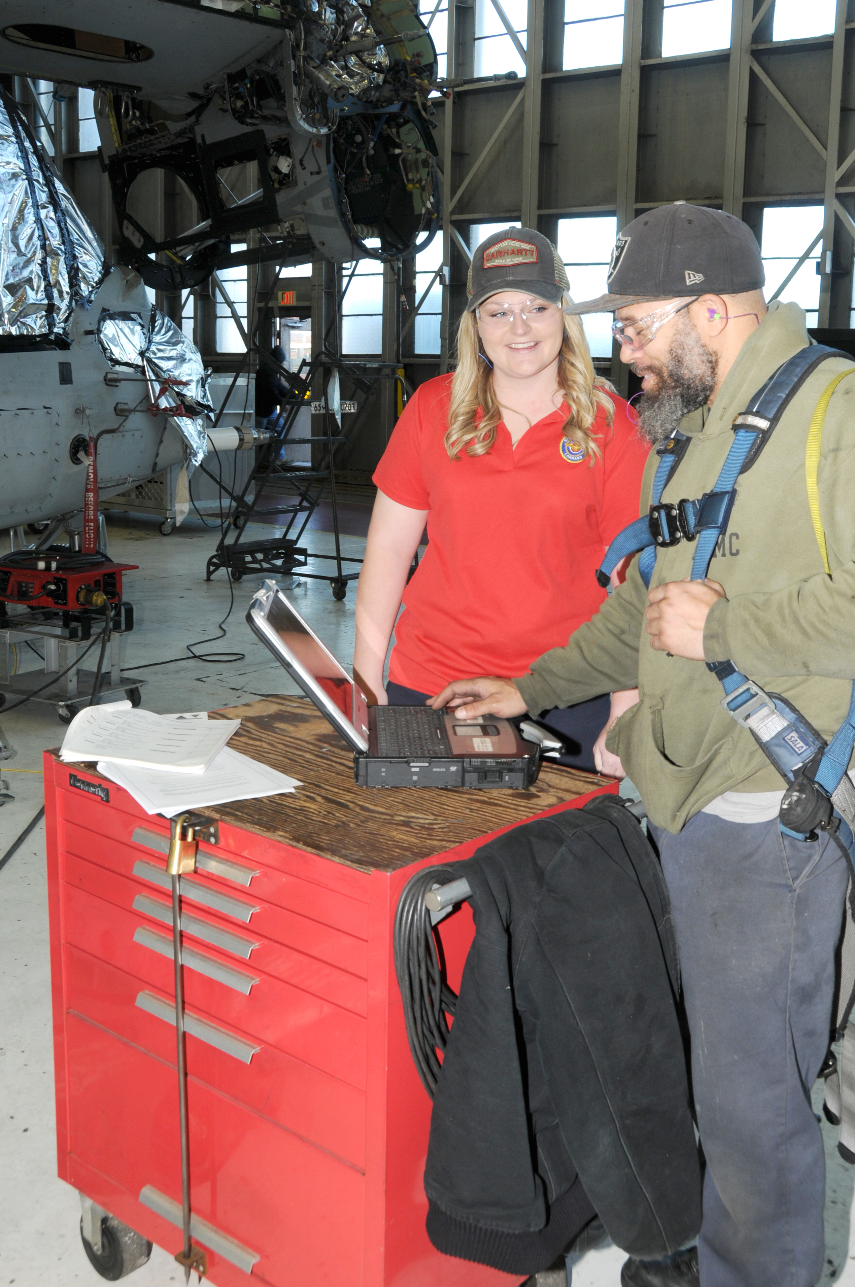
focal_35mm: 37
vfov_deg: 51.9
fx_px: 1321
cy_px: 583
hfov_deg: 35.8
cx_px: 459
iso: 200
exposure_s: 1/50
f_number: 7.1
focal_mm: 22
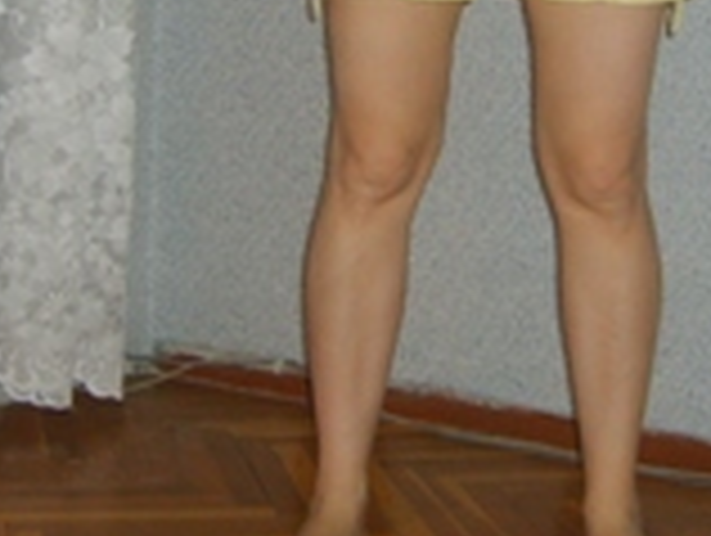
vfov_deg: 14.7
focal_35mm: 99
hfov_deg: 19.7
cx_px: 540
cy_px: -18
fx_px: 2037
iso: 100
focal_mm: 5.8
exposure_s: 1/45
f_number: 2.8
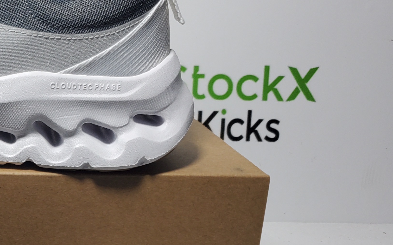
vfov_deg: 18.9
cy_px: 202
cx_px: -61
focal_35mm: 68
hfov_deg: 27.2
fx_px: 728
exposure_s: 1/452
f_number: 1.5
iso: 50
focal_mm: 4.3
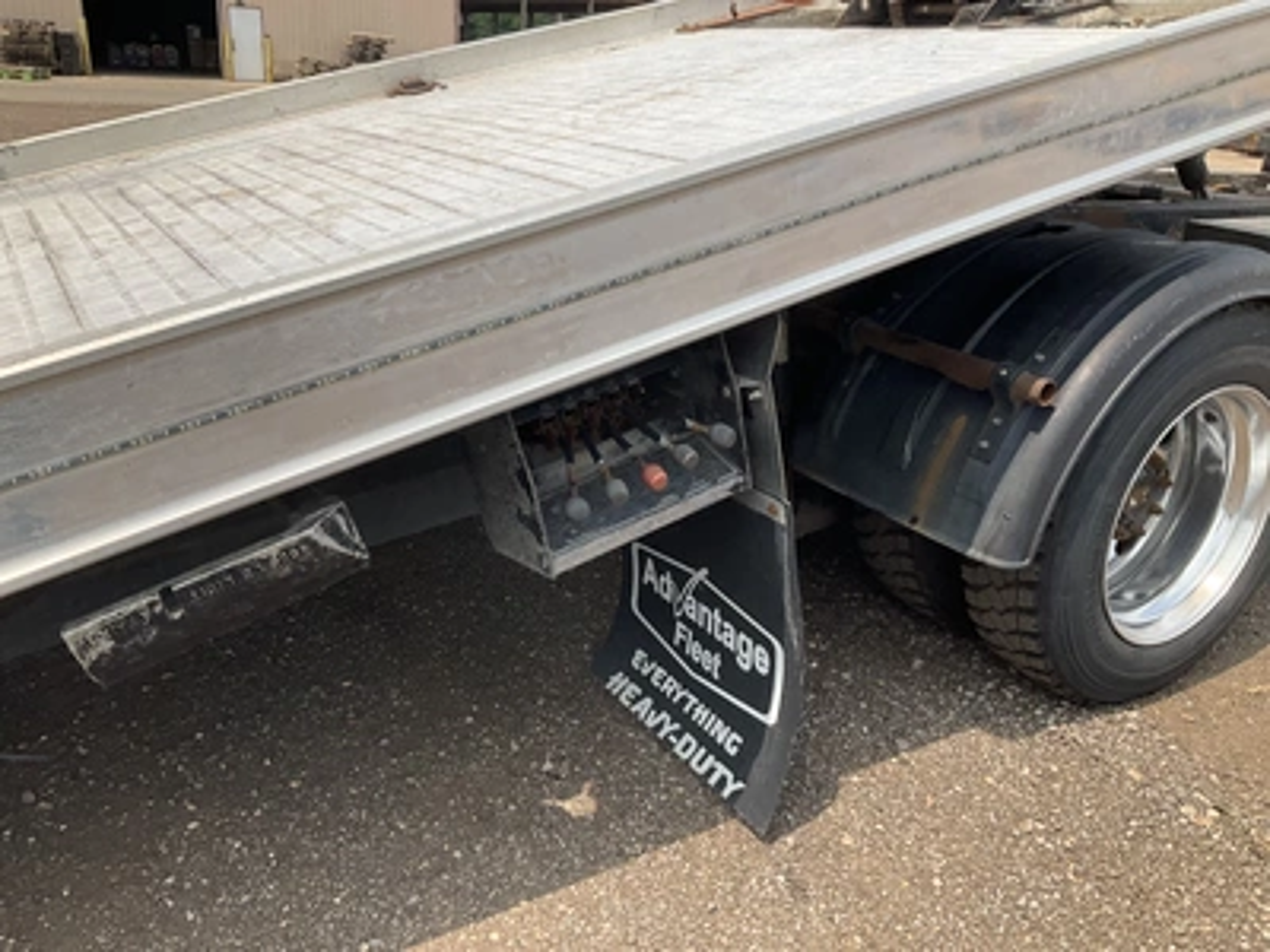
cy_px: 476
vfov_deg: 48.2
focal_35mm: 29
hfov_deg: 61.7
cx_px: 635
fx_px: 1064
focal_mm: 3
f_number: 1.8
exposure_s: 1/1412
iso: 25
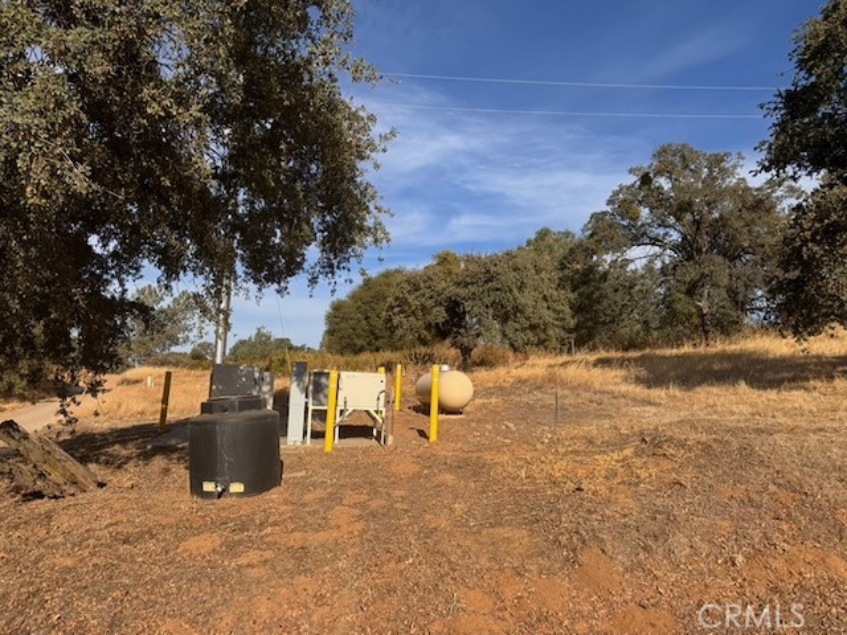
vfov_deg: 56.8
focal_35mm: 24
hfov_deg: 71.6
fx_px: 587
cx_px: 424
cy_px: 318
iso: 80
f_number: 1.78
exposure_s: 1/4950
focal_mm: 6.76
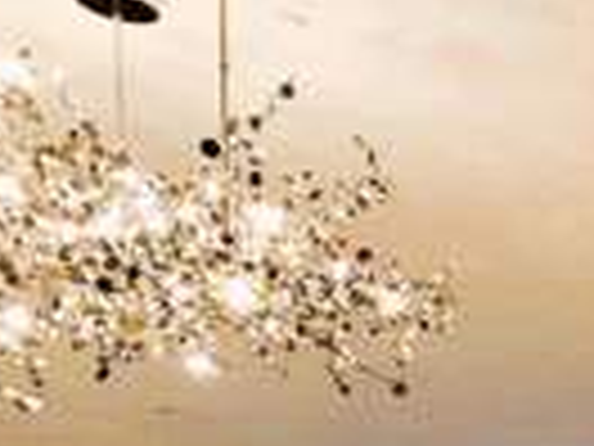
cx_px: 1152
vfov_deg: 16.2
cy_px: 766
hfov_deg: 18.0
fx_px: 1356
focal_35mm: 79
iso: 100
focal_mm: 2.2
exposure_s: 1/60
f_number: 2.2
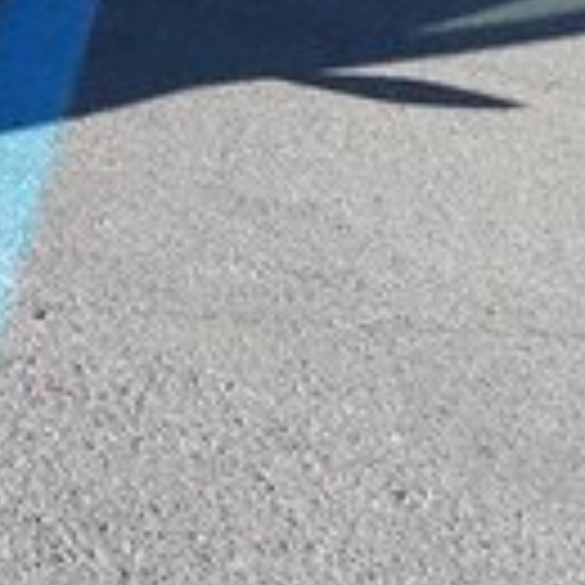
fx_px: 2313
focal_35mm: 121
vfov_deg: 13.8
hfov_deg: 11.7
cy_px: -214
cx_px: -846
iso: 40
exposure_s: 1/707
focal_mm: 3.6
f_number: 1.9
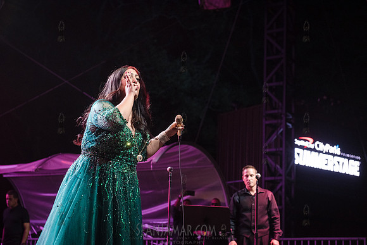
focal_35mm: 70
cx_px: 184
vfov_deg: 19.5
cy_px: 122
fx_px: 714
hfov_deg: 28.8
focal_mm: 70
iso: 2500
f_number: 4
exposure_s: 1/640
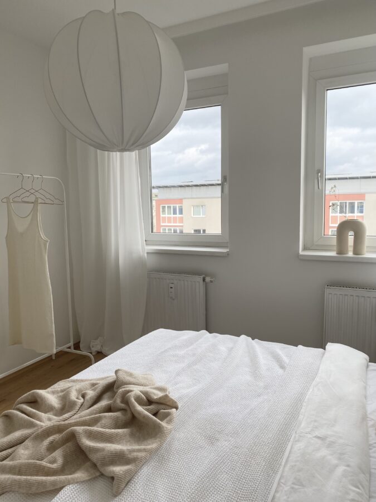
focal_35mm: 26
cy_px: 251
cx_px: 188
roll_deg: +1.3
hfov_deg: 53.1
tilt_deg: -6.6
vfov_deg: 67.3
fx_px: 377
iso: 40
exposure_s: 1/122
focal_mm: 4.25
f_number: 1.8
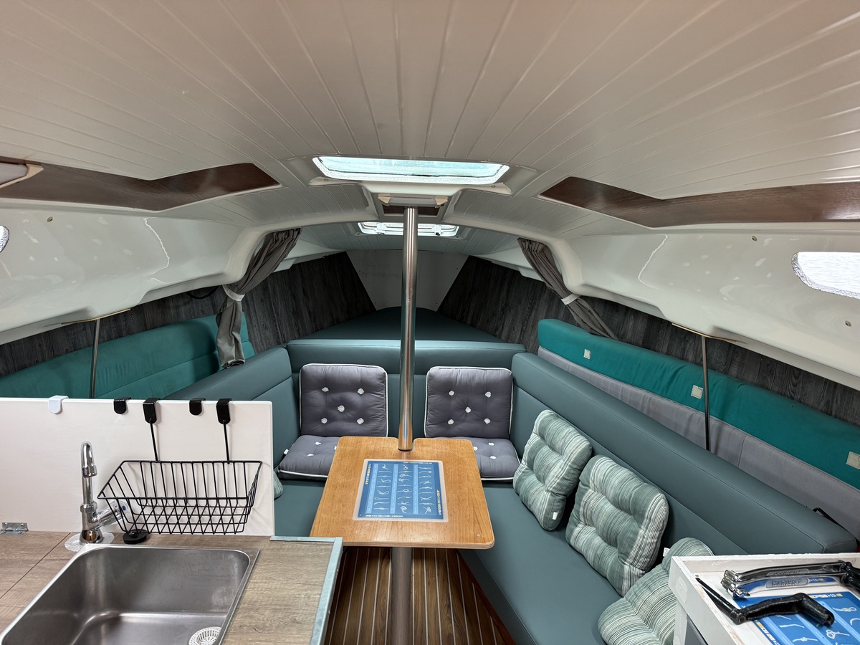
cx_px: 430
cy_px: 322
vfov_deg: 56.8
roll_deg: -1.3
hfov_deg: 71.6
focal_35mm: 24
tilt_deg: -11.4
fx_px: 596
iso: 200
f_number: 1.78
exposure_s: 1/117
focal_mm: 6.76
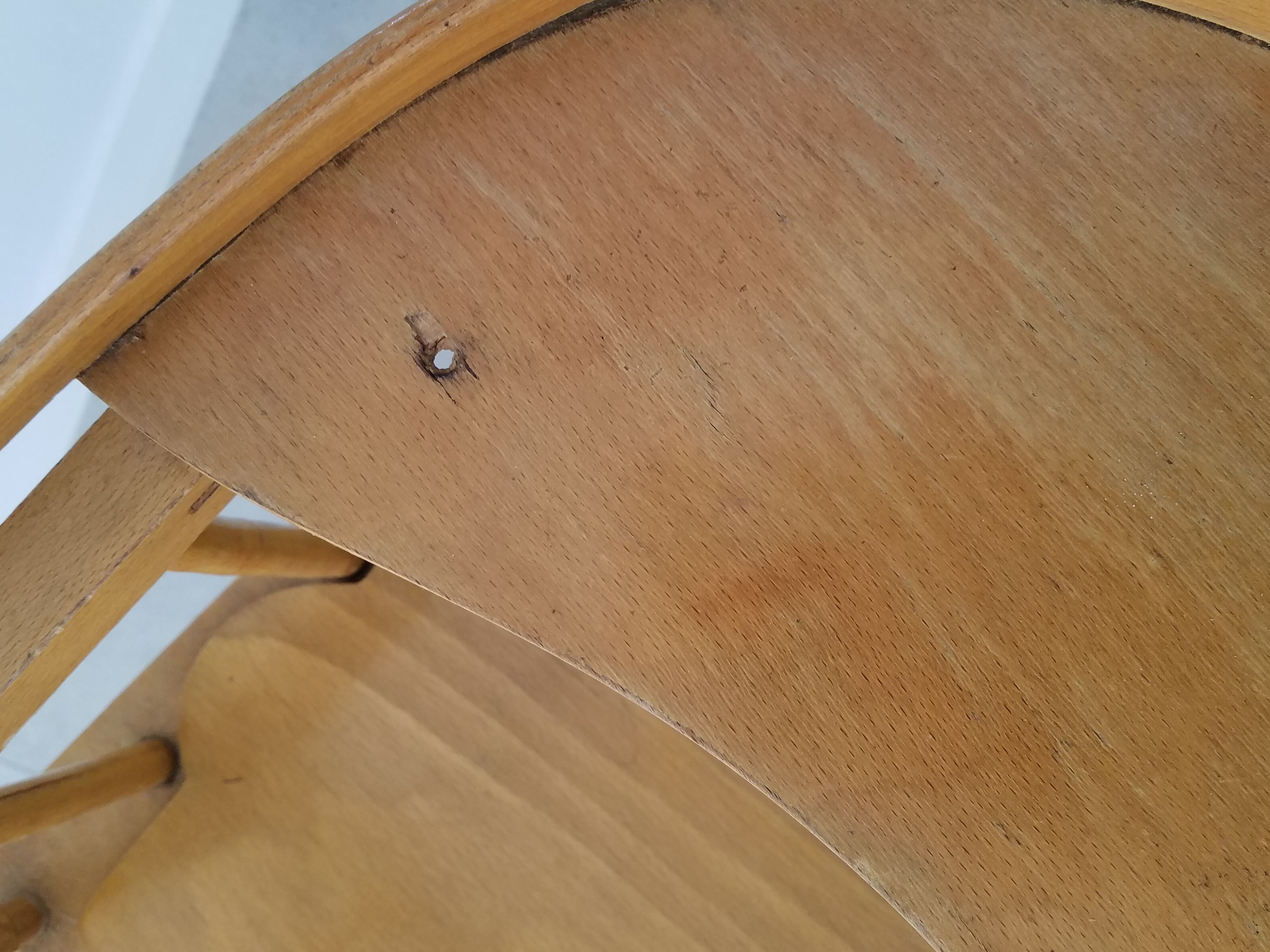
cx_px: 625
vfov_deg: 42.7
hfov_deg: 55.3
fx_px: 1211
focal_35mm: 33
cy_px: 383
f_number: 1.7
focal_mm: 4.2
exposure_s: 1/60
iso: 125
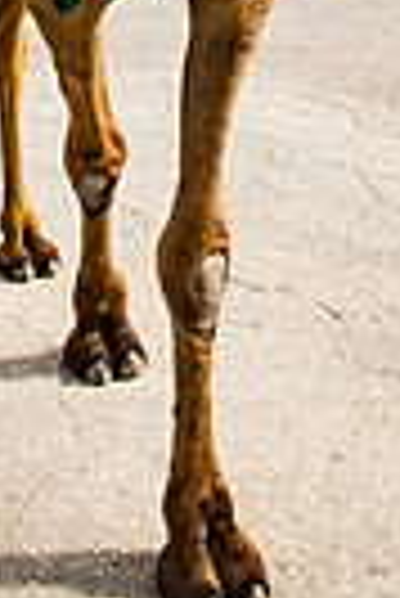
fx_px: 1346
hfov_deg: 16.6
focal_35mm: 81
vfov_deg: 20.2
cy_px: -387
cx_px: 373
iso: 200
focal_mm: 24
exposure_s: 1/2500
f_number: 2.8
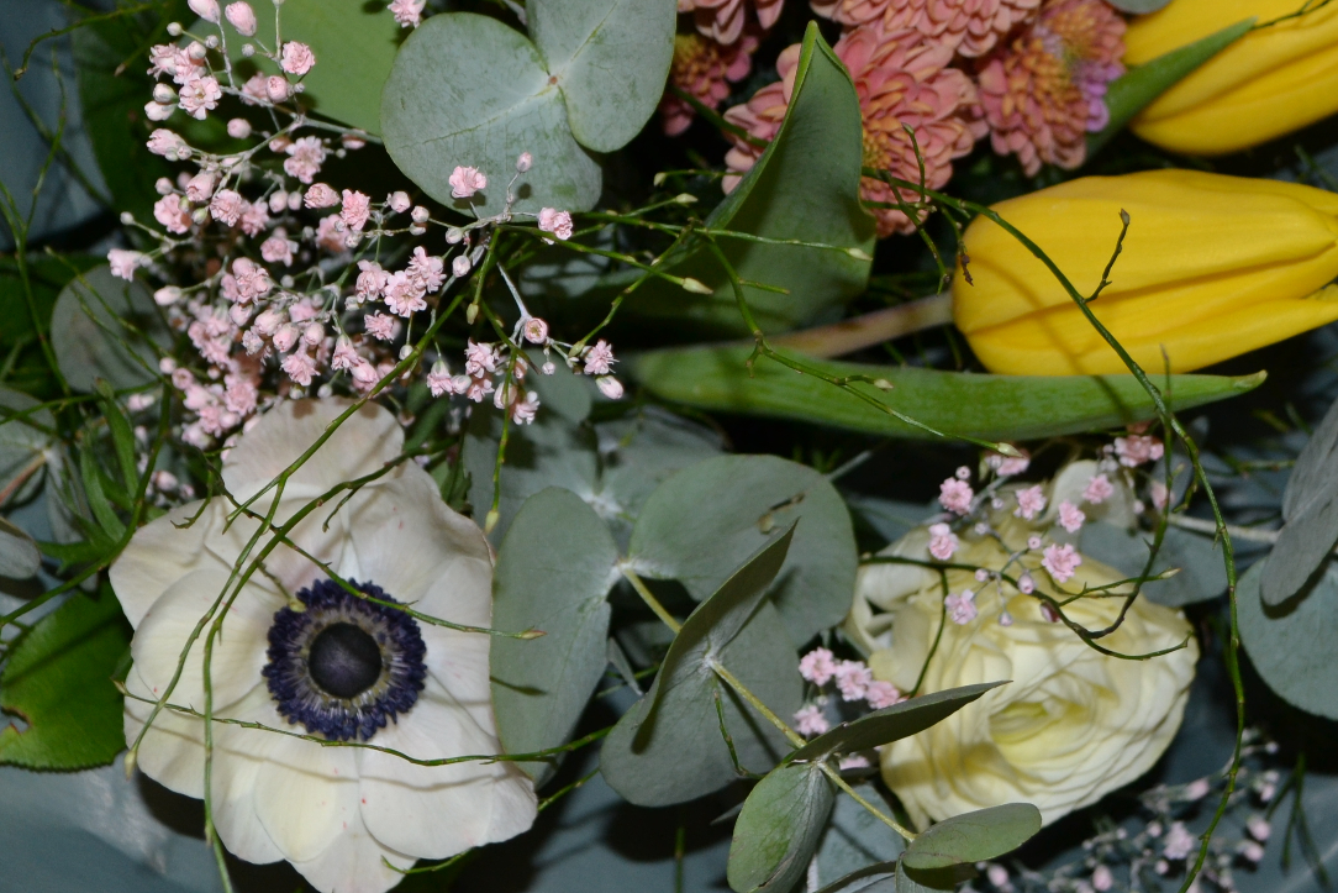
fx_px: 2527
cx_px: 641
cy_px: 390
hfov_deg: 29.6
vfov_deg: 20.0
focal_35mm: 68
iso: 400
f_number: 4
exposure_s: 1/60
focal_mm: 24
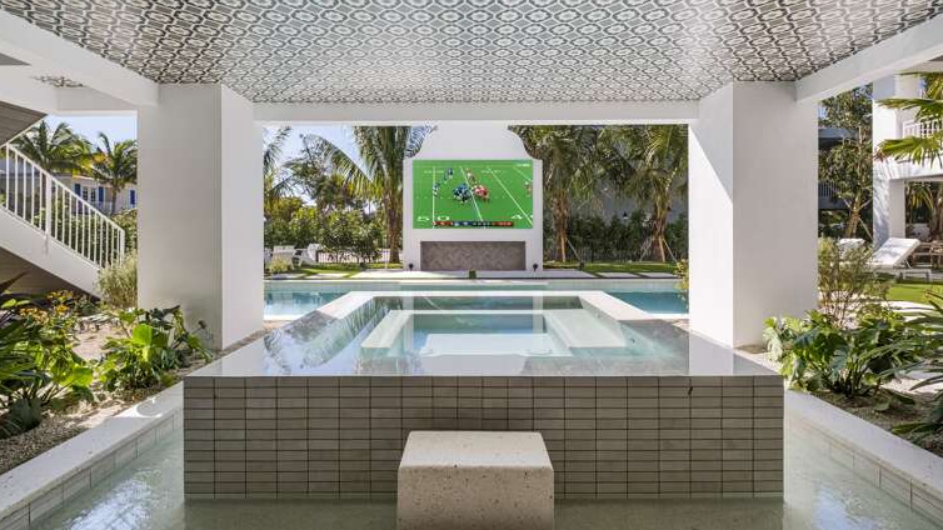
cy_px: 229
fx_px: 400
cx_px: 473
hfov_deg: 99.4
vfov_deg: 66.8
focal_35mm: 16
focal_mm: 10
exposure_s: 1/1000
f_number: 7.1
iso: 640
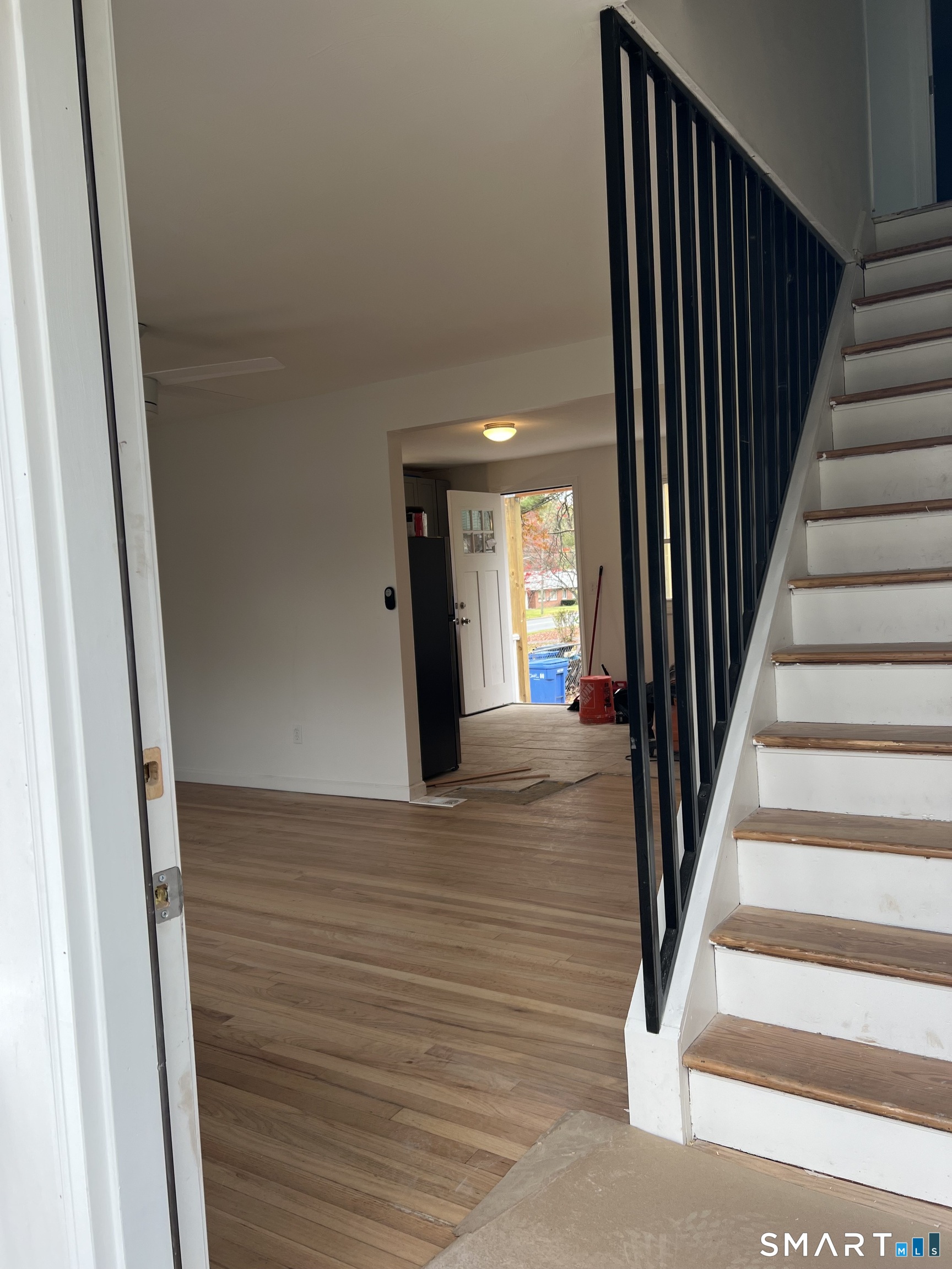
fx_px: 953
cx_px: 476
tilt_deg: -5.6
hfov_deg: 53.1
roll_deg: +3.6
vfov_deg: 67.3
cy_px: 634
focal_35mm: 26
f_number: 1.5
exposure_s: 1/131
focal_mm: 5.7
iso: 40
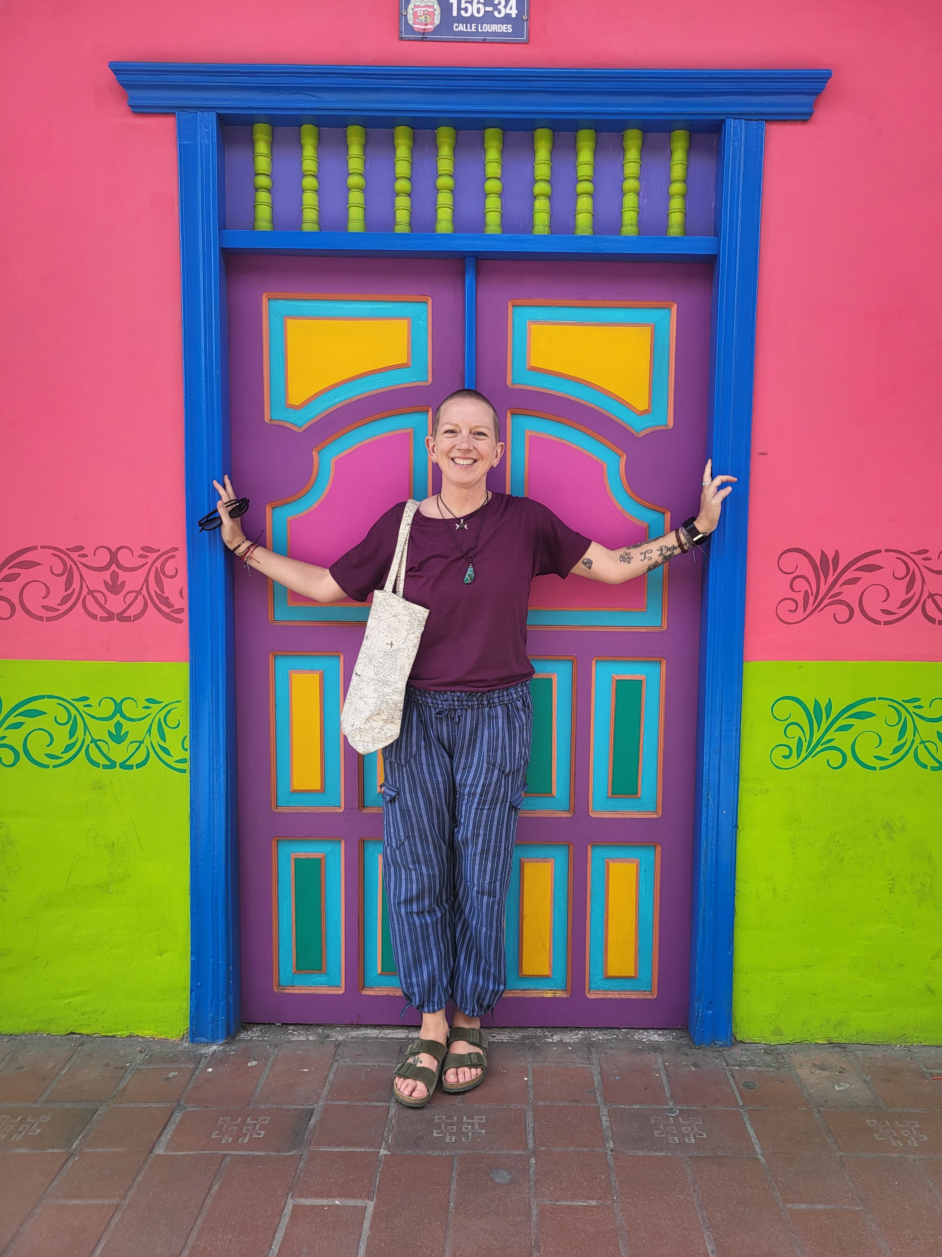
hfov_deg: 53.1
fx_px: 943
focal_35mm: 26
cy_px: 628
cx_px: 471
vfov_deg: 67.3
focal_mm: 5.4
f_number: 1.8
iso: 40
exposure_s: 1/282
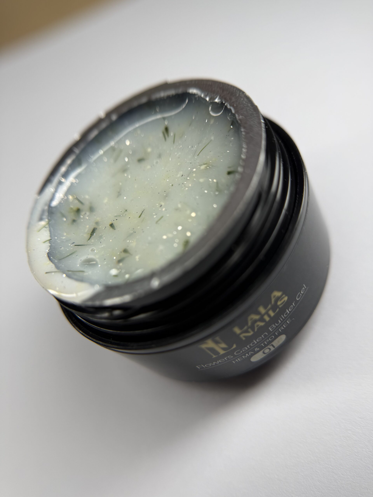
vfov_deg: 71.6
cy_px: 248
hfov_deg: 56.8
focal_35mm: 24
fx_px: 345
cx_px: 186
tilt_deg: -48.1
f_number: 1.78
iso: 80
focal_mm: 6.76
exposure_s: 1/840
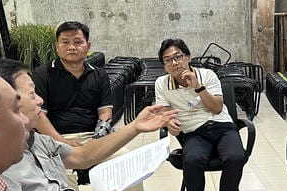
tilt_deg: -6.2
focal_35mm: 87
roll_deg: +0.4
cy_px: 71
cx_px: 295
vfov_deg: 15.7
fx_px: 693
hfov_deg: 22.4
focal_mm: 6.86
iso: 400
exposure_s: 1/50
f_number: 1.78
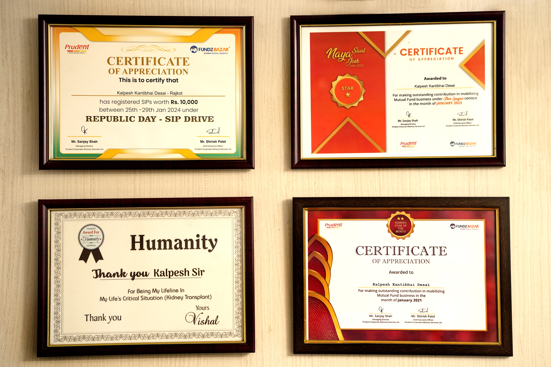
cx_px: 276
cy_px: 184
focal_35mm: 85
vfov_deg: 16.1
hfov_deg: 23.9
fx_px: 1301
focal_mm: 85
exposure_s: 1/125
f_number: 3.5
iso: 1250
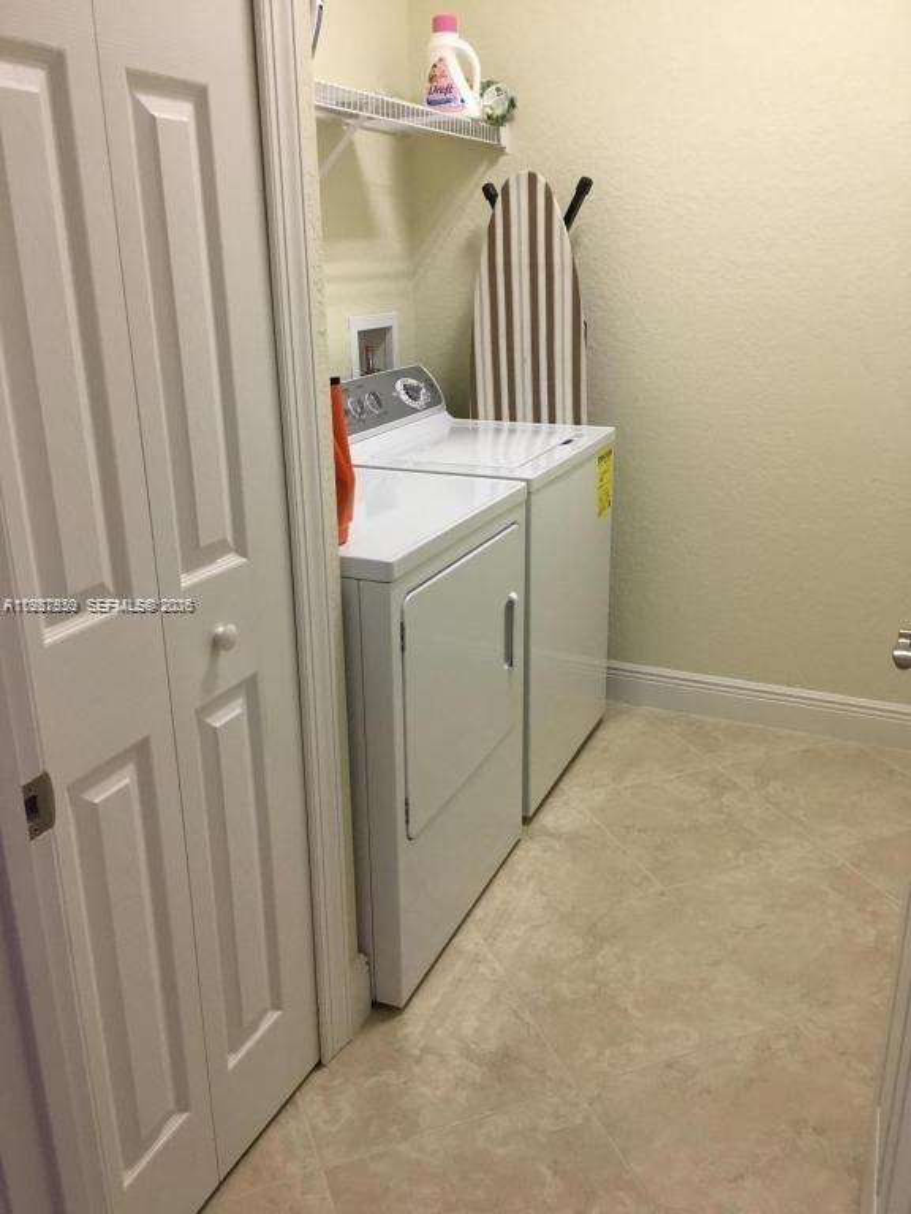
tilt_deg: -18.6
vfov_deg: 61.7
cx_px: 456
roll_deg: -0.4
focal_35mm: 29
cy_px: 607
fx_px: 1018
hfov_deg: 48.2
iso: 100
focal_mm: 4.15
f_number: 2.2
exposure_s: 1/30
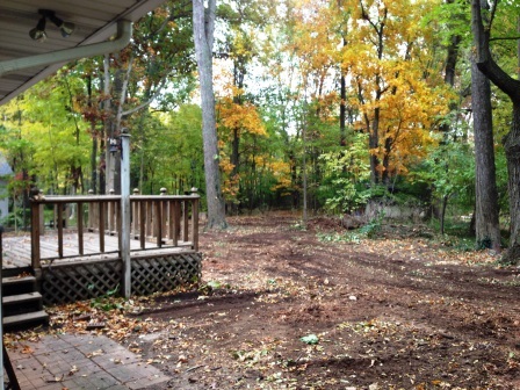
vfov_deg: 42.9
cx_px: 260
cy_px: 195
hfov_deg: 55.4
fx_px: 496
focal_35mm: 33
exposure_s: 1/40
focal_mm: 4.13
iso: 64
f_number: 2.4
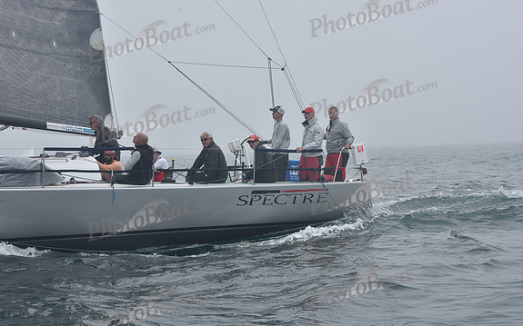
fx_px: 1026
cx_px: 263
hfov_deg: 28.6
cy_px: 158
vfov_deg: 18.1
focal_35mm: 72
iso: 250
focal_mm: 70
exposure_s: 1/800
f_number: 10
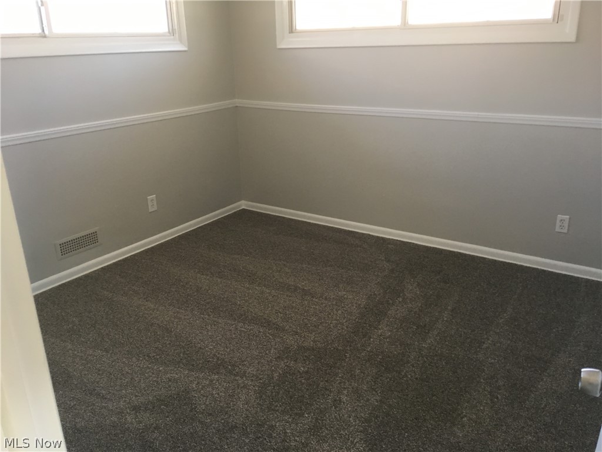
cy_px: 226
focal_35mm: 29
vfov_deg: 48.2
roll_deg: +1.8
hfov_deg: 61.7
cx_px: 301
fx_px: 504
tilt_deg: -21.4
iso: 125
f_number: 2.2
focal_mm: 4.15
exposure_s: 1/33
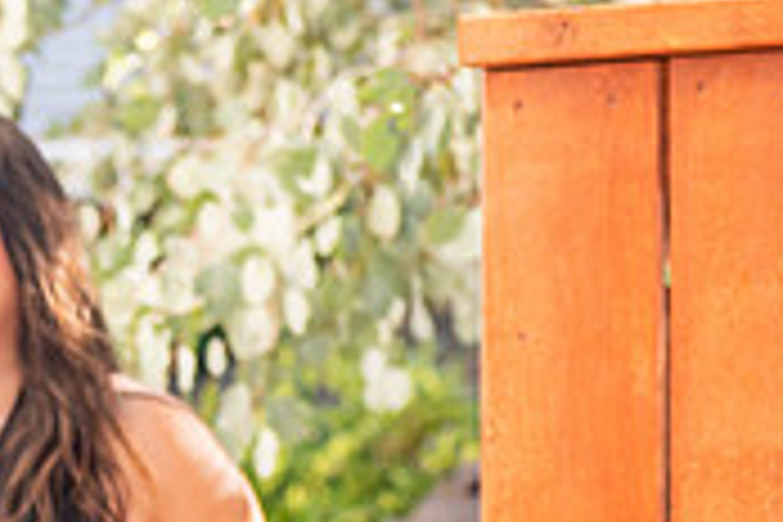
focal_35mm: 233
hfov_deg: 8.6
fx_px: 5067
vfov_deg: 5.8
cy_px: 835
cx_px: -410
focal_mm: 70
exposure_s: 1/200
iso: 400
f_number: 5
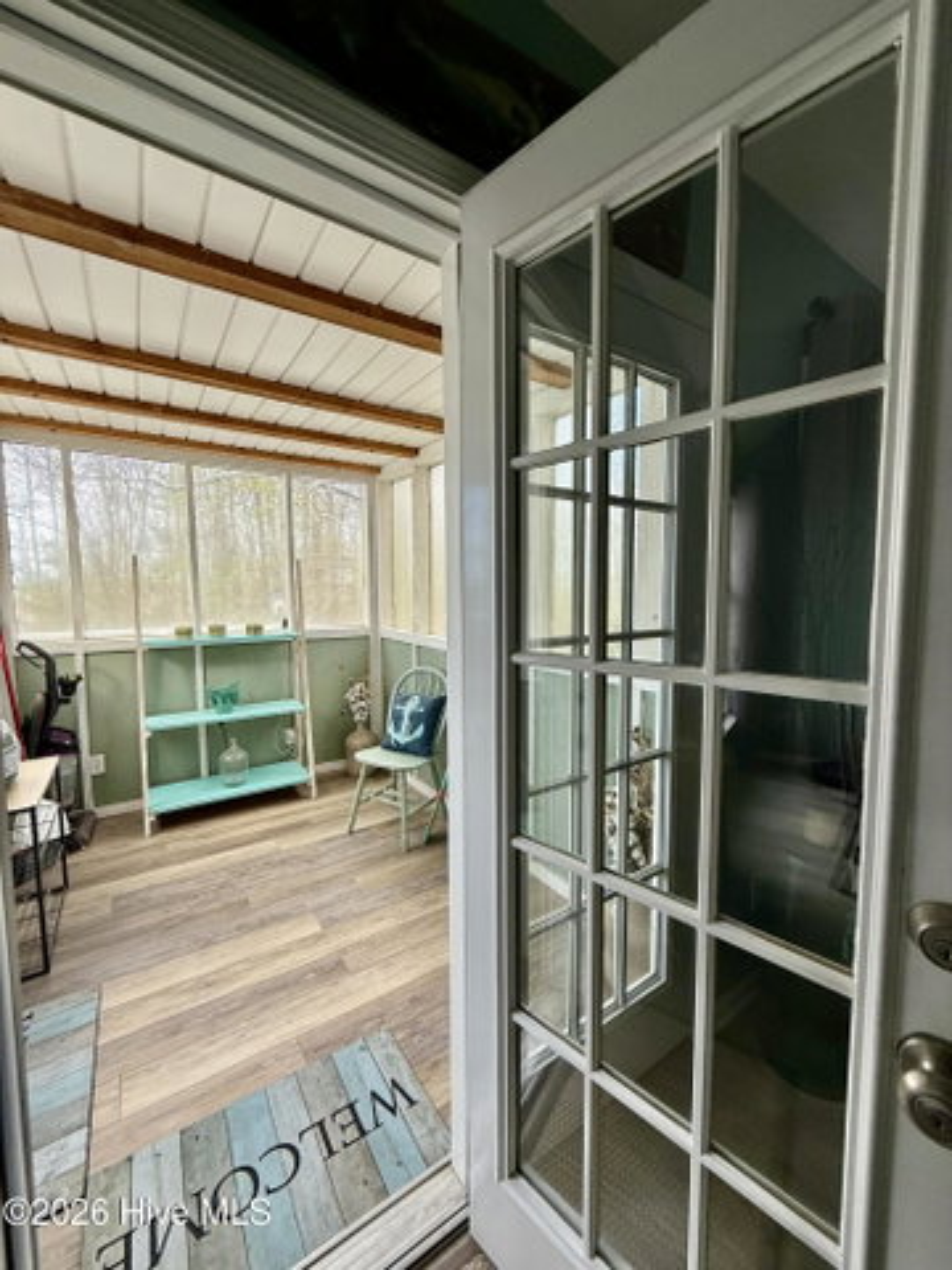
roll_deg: -0.8
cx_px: 476
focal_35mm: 14
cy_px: 635
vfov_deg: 102.1
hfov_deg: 85.7
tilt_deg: -4.6
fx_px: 513
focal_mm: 2.22
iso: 50
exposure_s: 1/99
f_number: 2.2
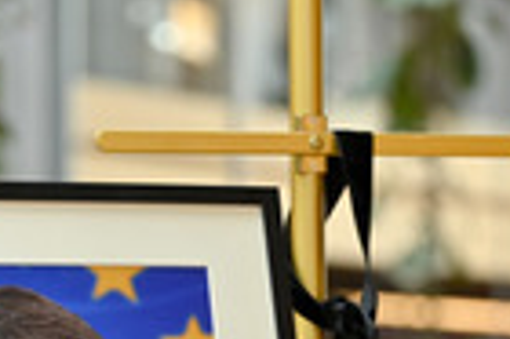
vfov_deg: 4.9
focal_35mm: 278
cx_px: 242
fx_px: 3934
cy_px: 481
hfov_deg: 7.4
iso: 1000
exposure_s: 1/125
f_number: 2.8
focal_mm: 86
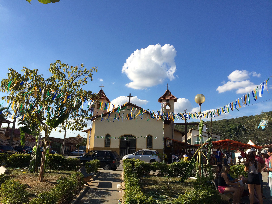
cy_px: 102
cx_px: 136
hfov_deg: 60.0
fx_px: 236
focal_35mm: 30
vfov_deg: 46.8
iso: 32
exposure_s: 1/1953
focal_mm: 4.12
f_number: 2.2
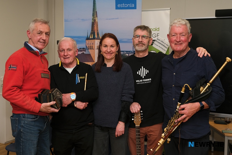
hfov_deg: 45.4
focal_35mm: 43
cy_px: 78
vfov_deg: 31.2
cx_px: 116
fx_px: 277
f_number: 3.6
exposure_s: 1/250
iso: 400
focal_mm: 28.9
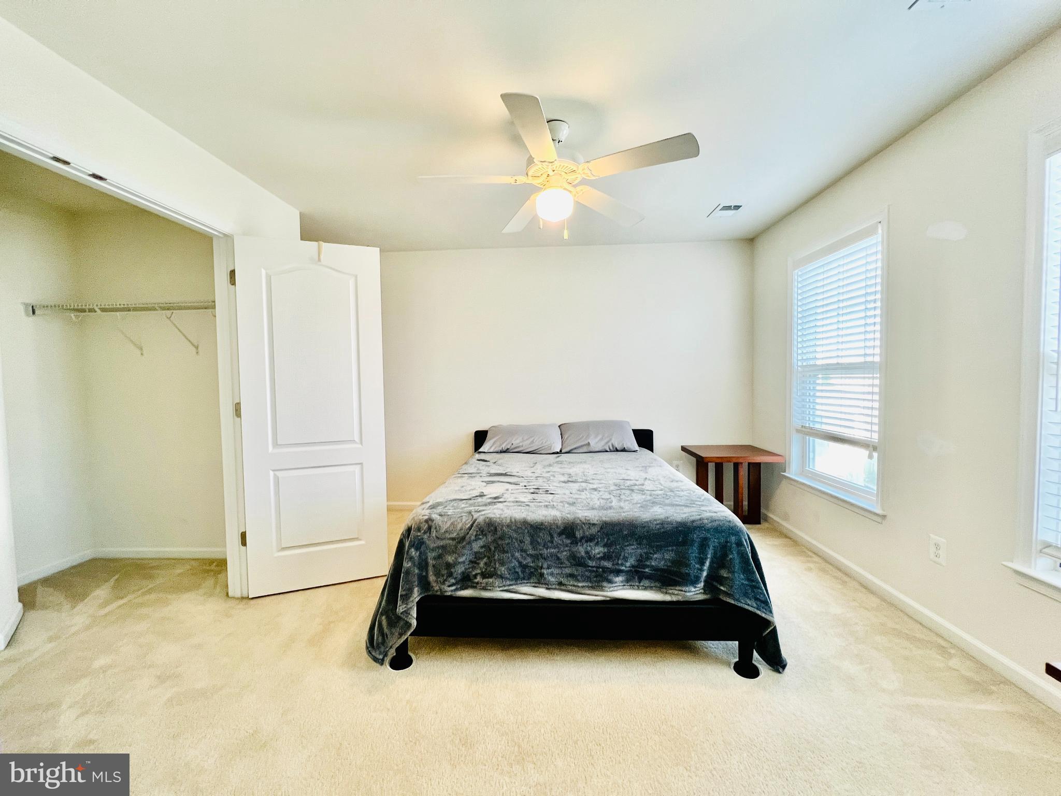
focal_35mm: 13
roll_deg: +0.8
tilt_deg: -3.1
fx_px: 398
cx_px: 530
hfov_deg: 106.2
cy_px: 398
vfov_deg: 89.9
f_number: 1.8
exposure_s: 1/120
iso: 250
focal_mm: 1.57
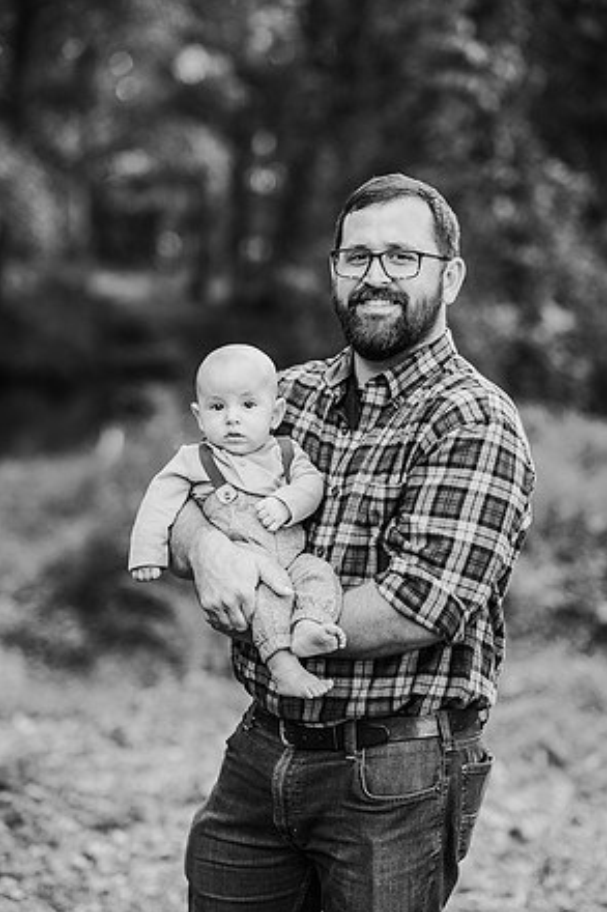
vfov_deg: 23.4
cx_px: 309
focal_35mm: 87
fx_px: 2202
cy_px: 458
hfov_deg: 15.7
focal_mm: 85
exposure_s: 1/200
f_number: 2.2
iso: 200
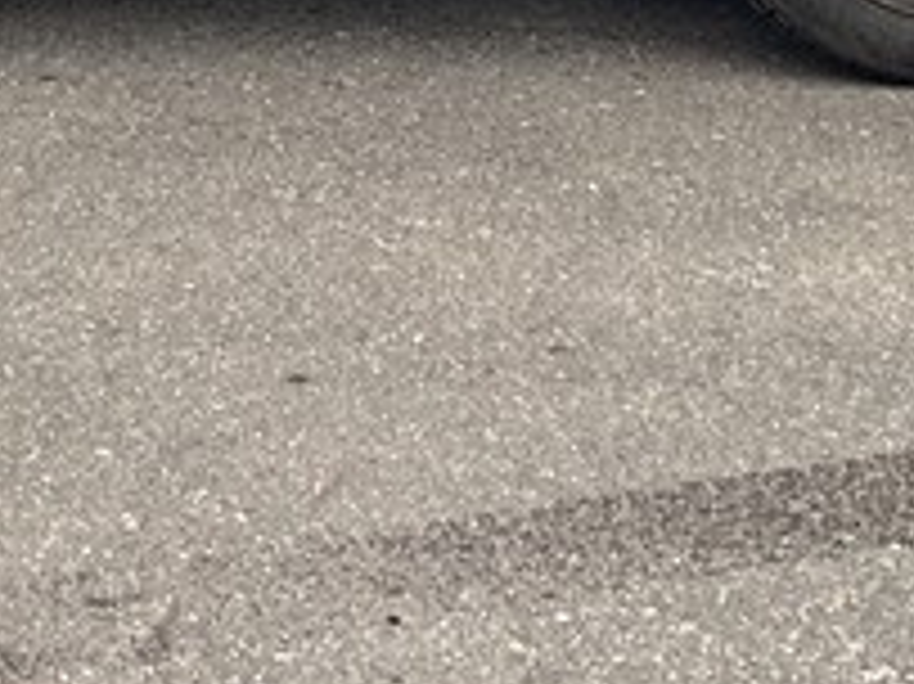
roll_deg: +1.2
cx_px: -9
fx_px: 3457
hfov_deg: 14.8
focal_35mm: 131
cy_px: -688
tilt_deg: -7.5
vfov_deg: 10.4
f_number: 1.5
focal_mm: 5.7
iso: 50
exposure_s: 1/418
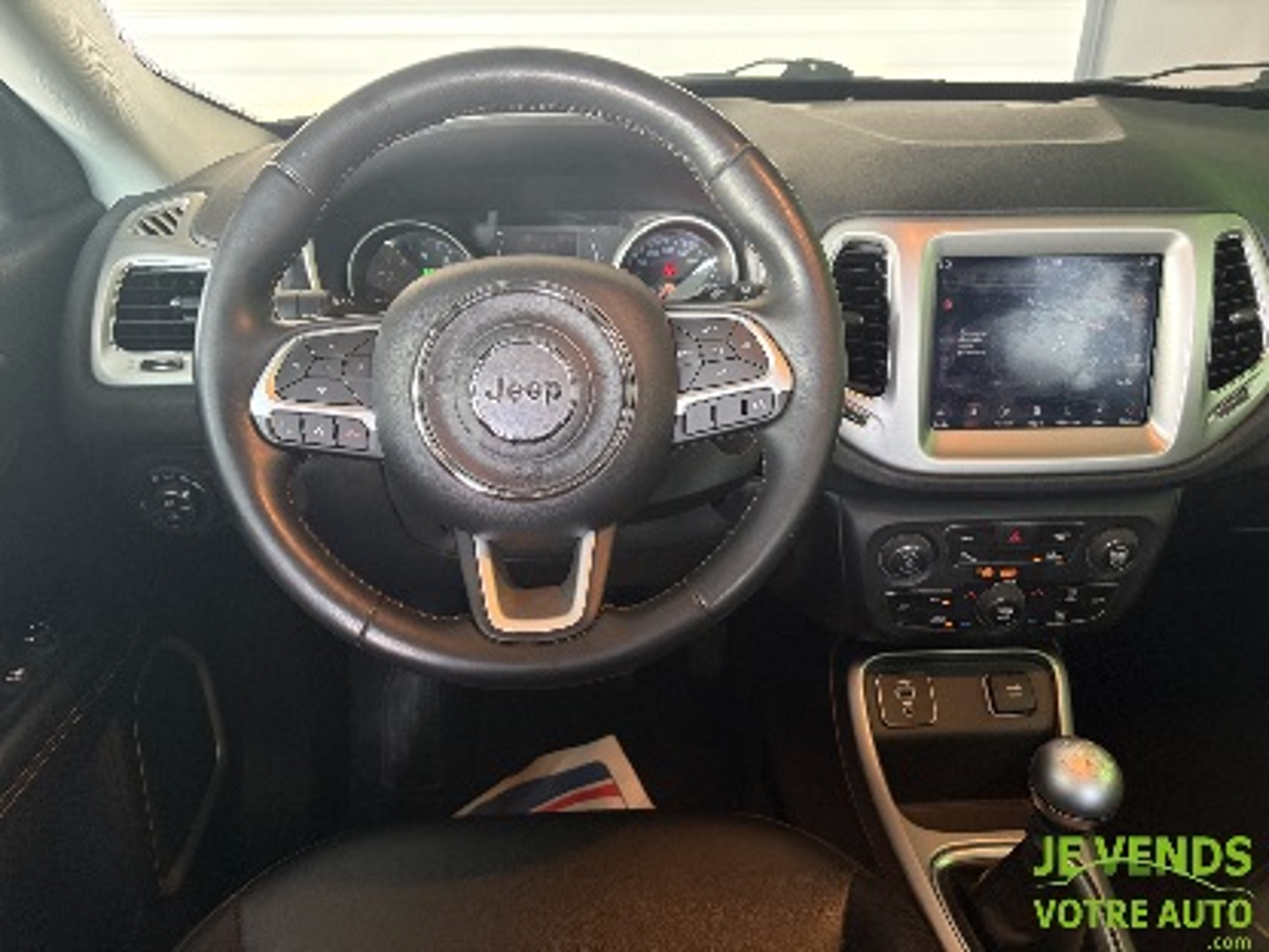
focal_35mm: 26
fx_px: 953
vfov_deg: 53.1
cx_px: 634
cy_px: 476
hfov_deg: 67.3
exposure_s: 1/40
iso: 640
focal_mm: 5.96
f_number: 1.6
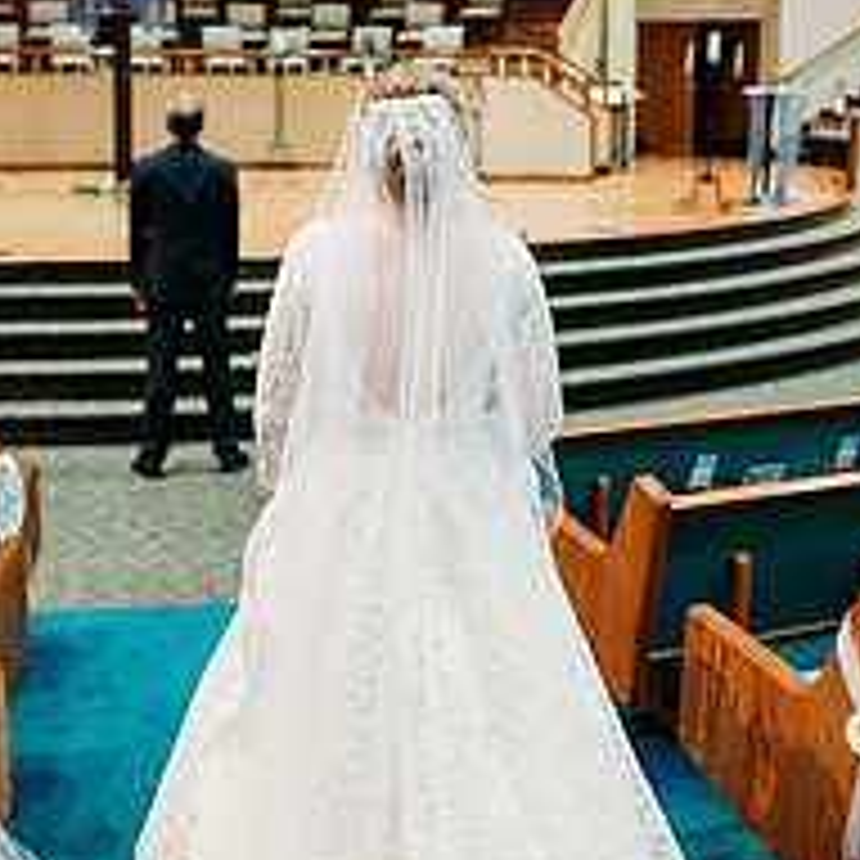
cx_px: 374
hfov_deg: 35.3
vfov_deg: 35.0
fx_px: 1349
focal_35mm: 48
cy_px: 279
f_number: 1.8
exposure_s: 1/125
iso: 2000
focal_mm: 24
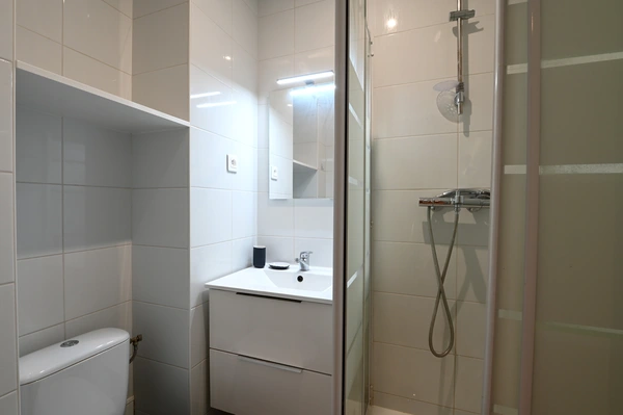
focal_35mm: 16
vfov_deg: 73.6
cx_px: 312
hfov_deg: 96.8
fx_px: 277
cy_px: 208
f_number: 11
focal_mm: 16
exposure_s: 1/5
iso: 400
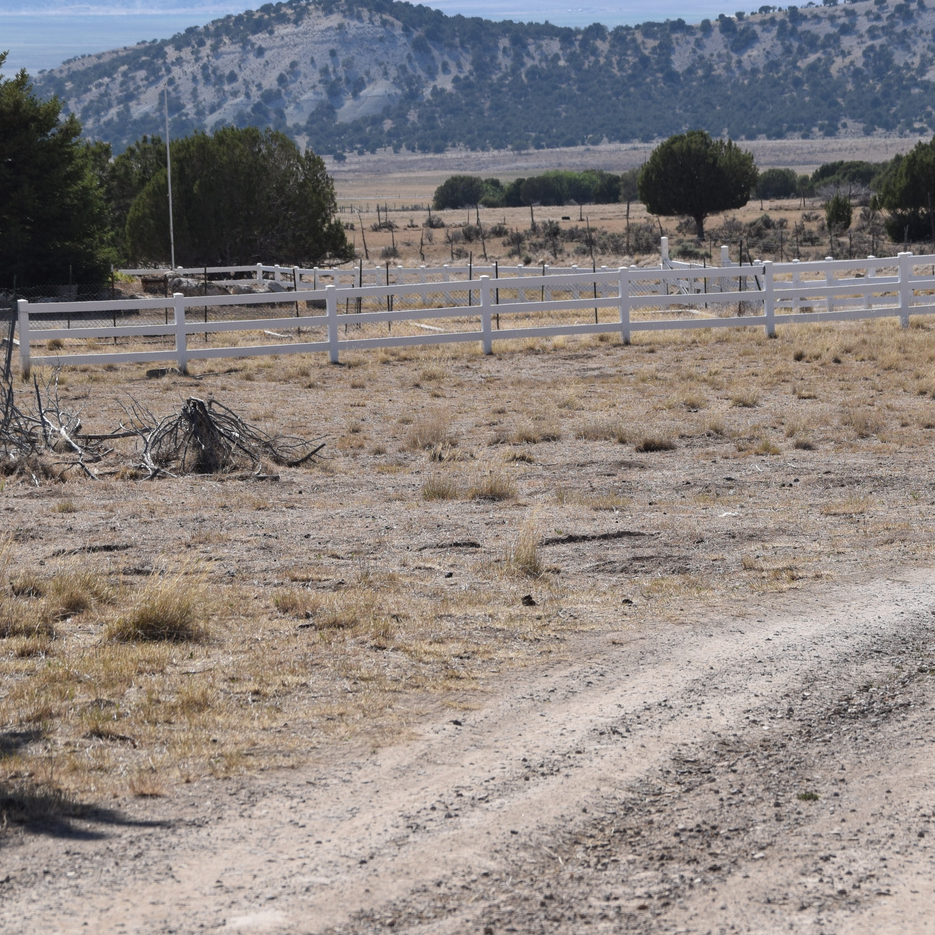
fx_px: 6142
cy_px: 472
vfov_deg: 8.7
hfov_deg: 8.7
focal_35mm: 201
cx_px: 678
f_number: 6.3
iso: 100
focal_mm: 72
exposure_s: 1/640
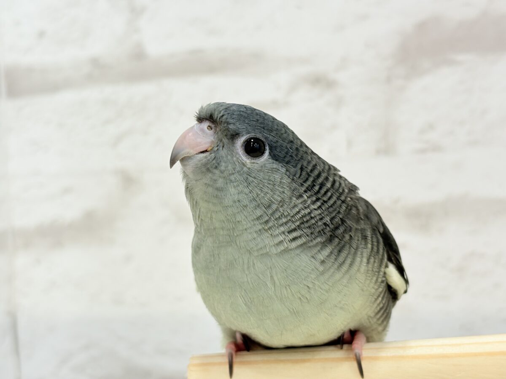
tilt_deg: +0.6
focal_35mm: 52
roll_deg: +2.8
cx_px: 253
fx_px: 760
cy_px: 190
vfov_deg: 28.0
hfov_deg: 36.8
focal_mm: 5.96
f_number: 1.6
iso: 40
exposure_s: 1/50
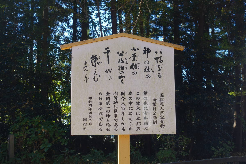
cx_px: 123
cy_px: 82
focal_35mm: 46
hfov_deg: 42.7
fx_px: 314
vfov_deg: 29.2
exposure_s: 1/250
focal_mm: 16.84
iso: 125
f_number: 4
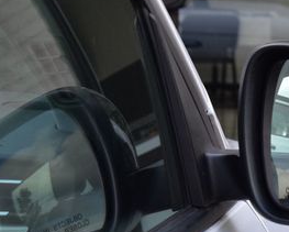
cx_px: 343
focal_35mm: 188
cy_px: 130
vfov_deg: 8.2
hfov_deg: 10.1
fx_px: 1611
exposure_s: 1/125
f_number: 9
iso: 400
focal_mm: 55
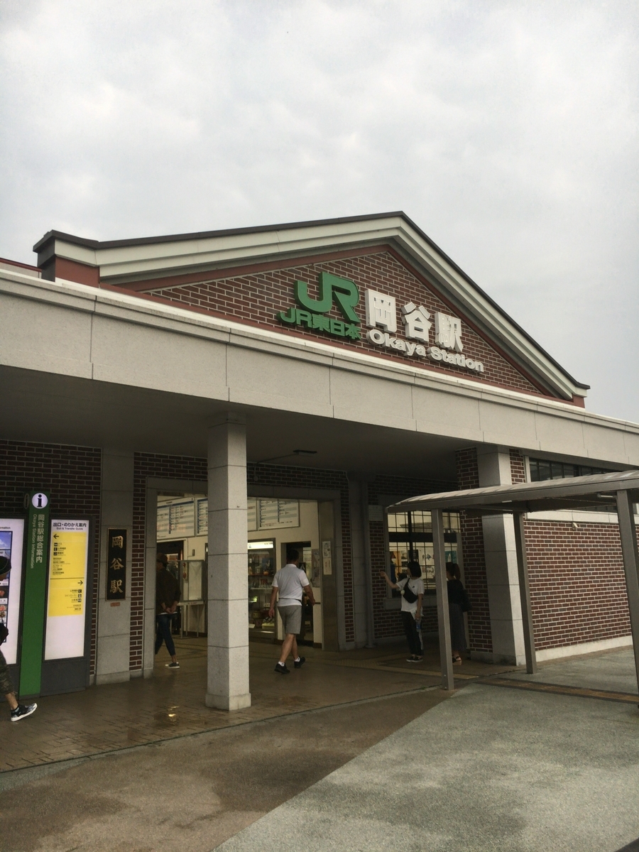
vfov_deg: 61.7
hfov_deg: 48.2
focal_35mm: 29
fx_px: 714
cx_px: 320
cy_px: 426
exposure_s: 1/120
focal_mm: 4.15
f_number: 2.2
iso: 32
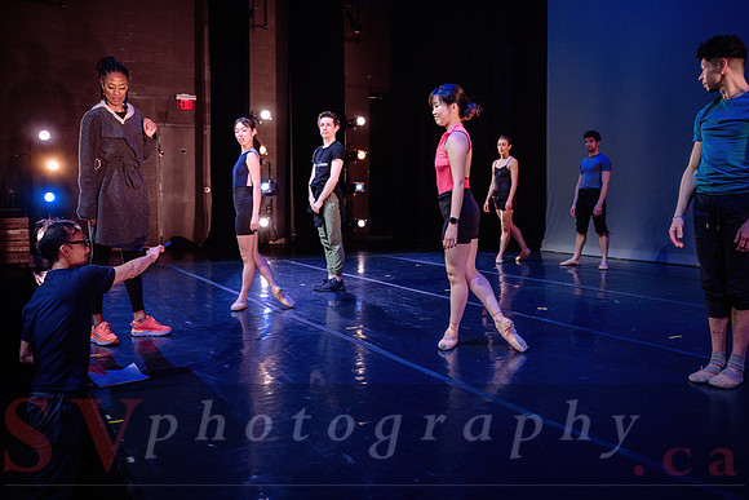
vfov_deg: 40.0
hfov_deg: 57.2
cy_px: 236
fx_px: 686
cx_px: 341
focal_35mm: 33
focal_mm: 29.5
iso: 1000
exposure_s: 1/125
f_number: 2.8
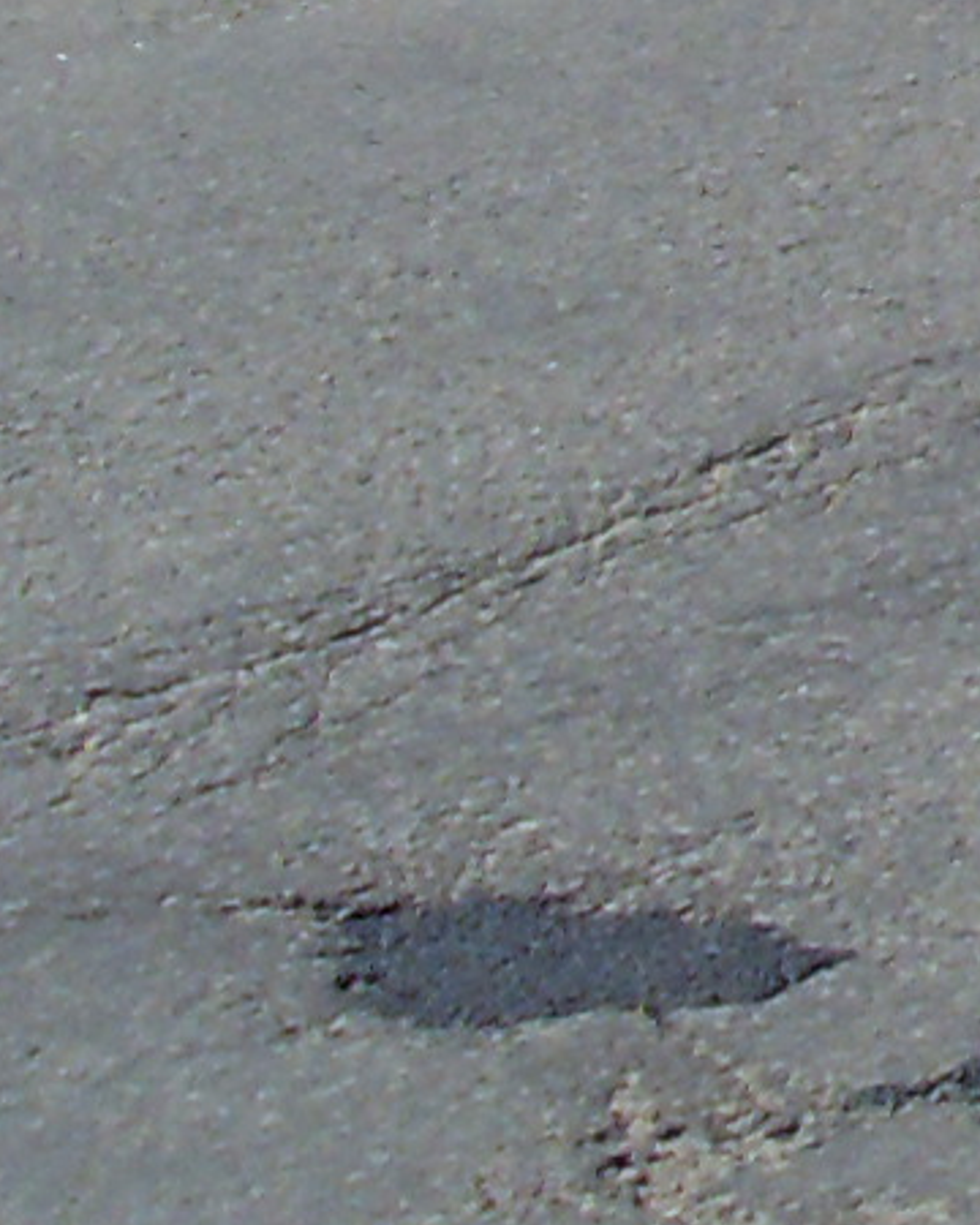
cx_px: 3857
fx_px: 8991
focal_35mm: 248
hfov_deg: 5.5
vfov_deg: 7.4
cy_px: -1402
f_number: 7
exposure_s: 1/350
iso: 80
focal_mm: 6.3
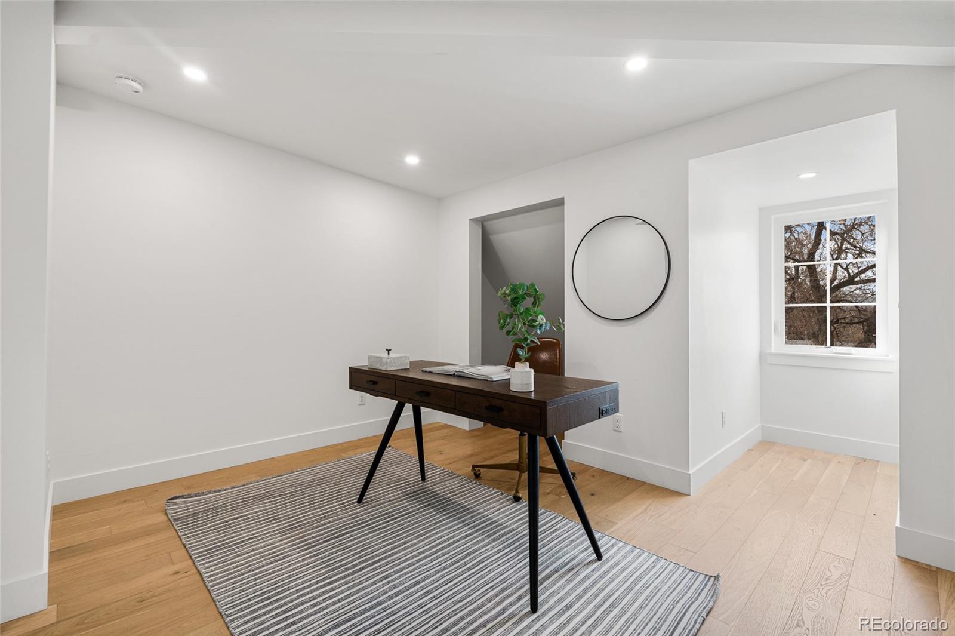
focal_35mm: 16
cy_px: 318
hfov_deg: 95.0
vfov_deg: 72.0
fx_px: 437
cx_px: 478
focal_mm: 16.5
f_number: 8
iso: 100
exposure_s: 1/8
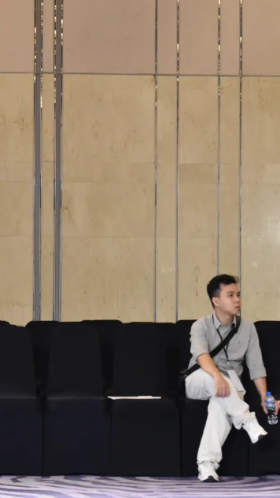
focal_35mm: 140
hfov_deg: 8.7
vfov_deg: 15.4
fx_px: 1846
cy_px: 254
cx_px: 104
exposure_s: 1/60
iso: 2000
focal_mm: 55
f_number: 5.6
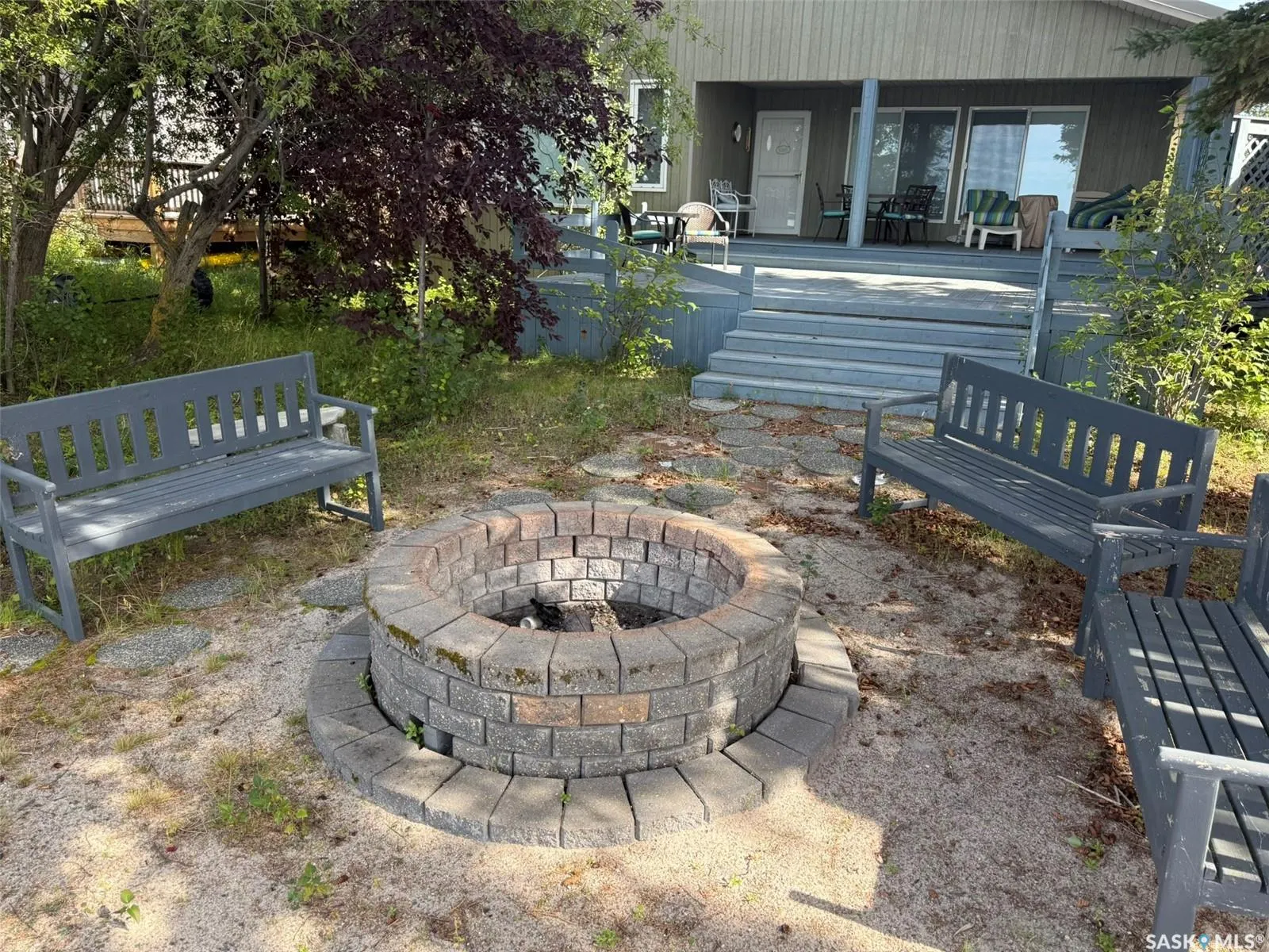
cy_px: 476
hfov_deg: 71.6
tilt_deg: -15.4
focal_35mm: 24
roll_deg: -4.1
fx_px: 880
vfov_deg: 56.8
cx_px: 634
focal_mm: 6.76
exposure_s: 1/702
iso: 100
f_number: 1.78
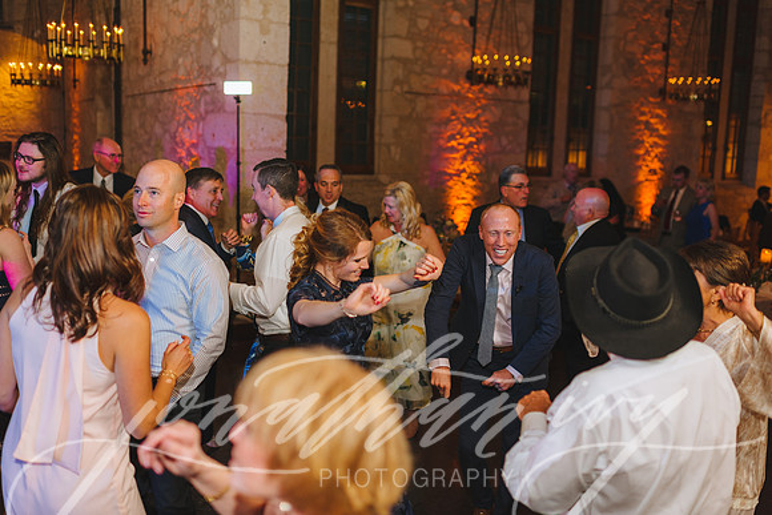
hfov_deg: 54.4
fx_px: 751
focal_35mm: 35
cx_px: 386
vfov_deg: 37.9
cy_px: 258
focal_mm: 35
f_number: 2
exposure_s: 1/200
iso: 640
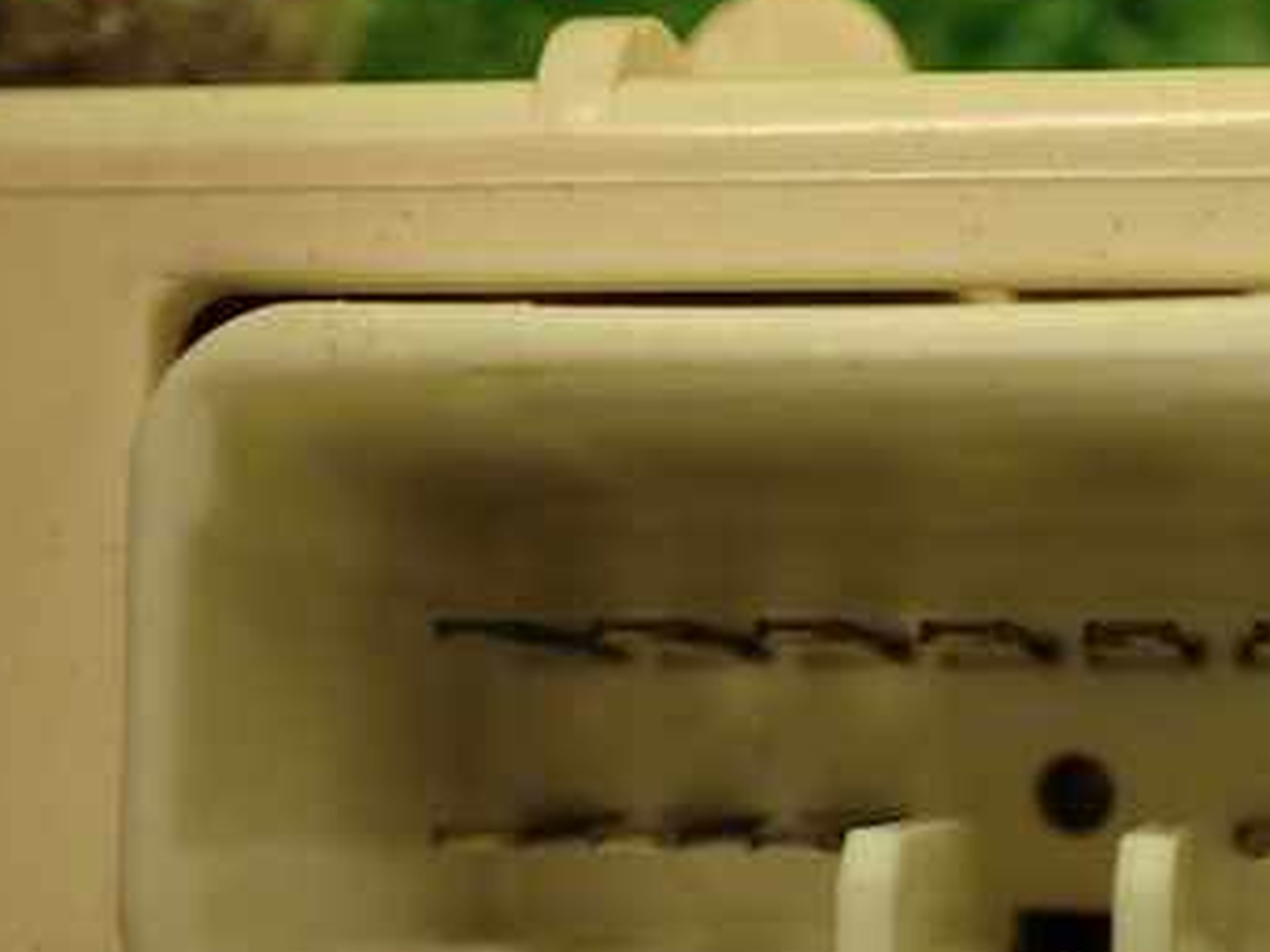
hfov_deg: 33.4
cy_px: 719
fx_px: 2054
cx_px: 1003
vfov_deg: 25.8
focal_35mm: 56
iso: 200
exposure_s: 1/60
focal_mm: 5.79
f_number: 2.4
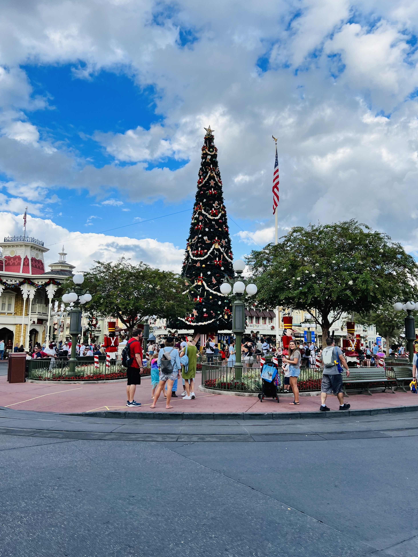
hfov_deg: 51.3
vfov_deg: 65.3
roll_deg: -0.5
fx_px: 435
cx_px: 216
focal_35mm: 27
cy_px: 286
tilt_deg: +6.7
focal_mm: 5.7
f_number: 1.5
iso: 50
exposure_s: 1/2299
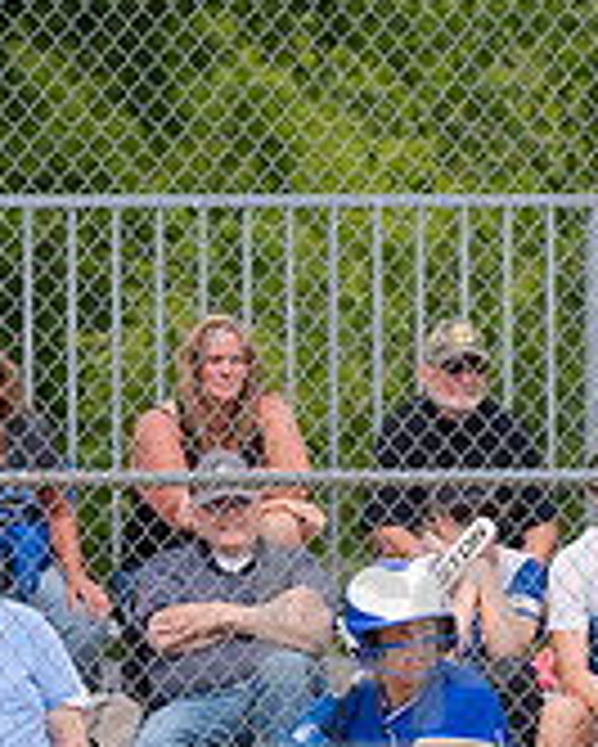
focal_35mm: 985
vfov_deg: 2.0
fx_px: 21771
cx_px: 391
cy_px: 684
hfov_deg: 1.6
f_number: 5.6
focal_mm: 200
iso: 320
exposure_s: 1/1600
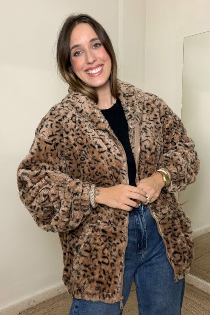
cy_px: 155
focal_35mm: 32
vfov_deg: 58.7
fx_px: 280
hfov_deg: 41.1
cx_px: 115
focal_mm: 2.71
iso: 160
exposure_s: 1/60
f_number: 1.9
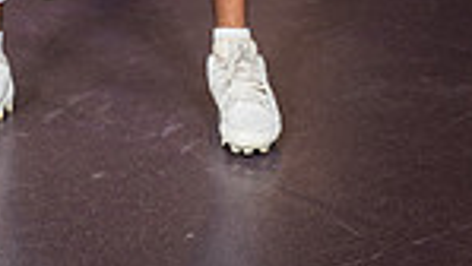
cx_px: 98
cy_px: -431
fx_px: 1828
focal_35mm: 146
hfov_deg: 14.6
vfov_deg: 7.6
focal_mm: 46
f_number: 7.1
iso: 800
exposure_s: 1/250
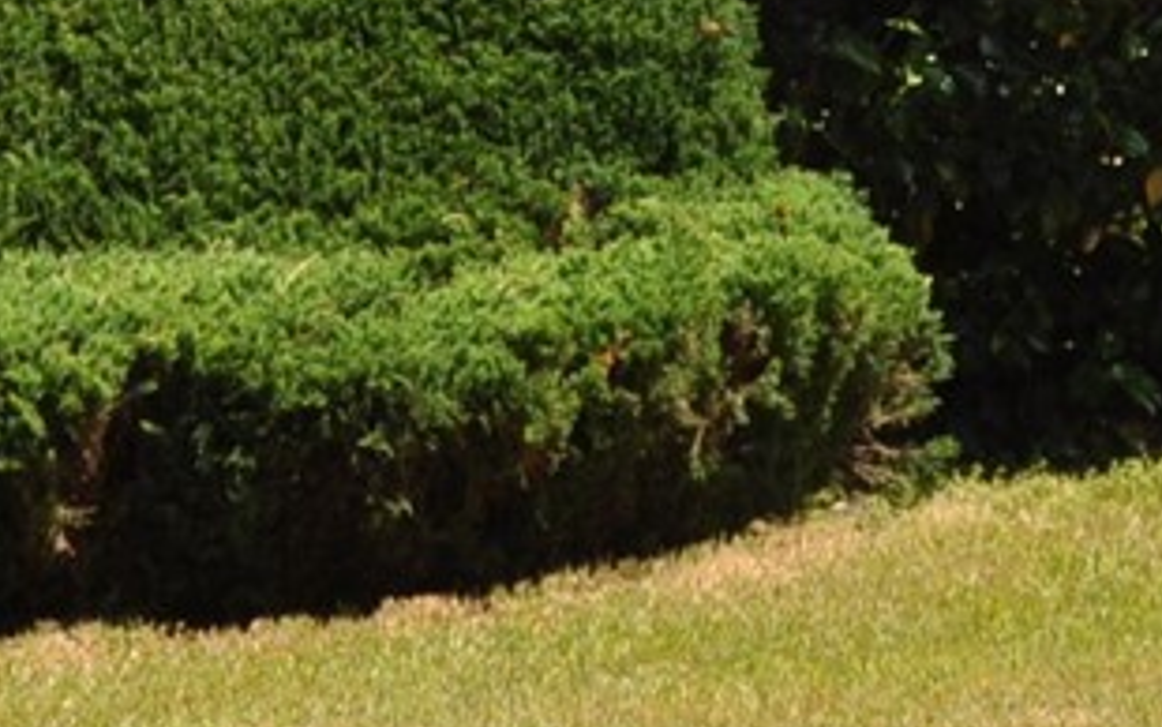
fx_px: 5829
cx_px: 881
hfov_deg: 11.4
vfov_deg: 6.9
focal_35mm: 184
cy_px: -643
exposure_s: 1/125
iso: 200
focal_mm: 22
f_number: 11
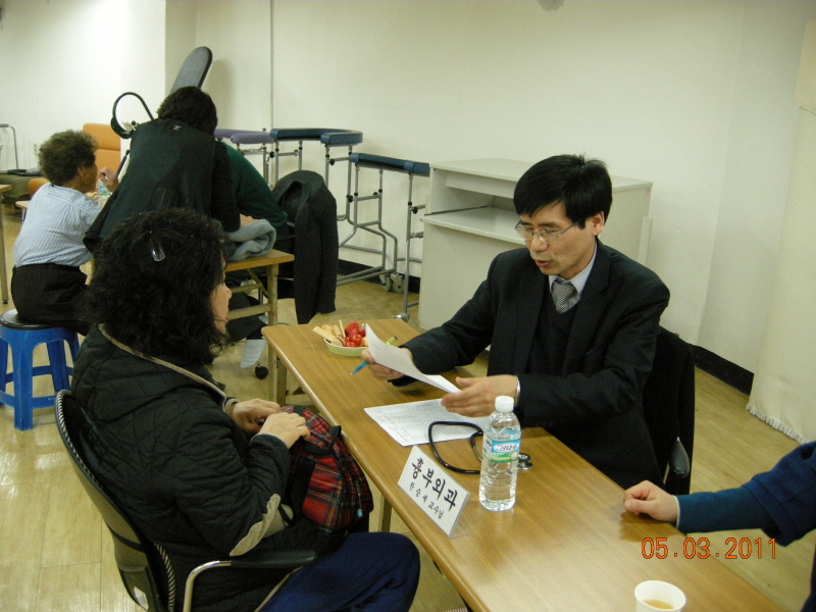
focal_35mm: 35
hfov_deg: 52.6
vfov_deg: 40.7
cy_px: 306
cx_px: 408
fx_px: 825
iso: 400
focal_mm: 7.5
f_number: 2.7
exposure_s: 1/43
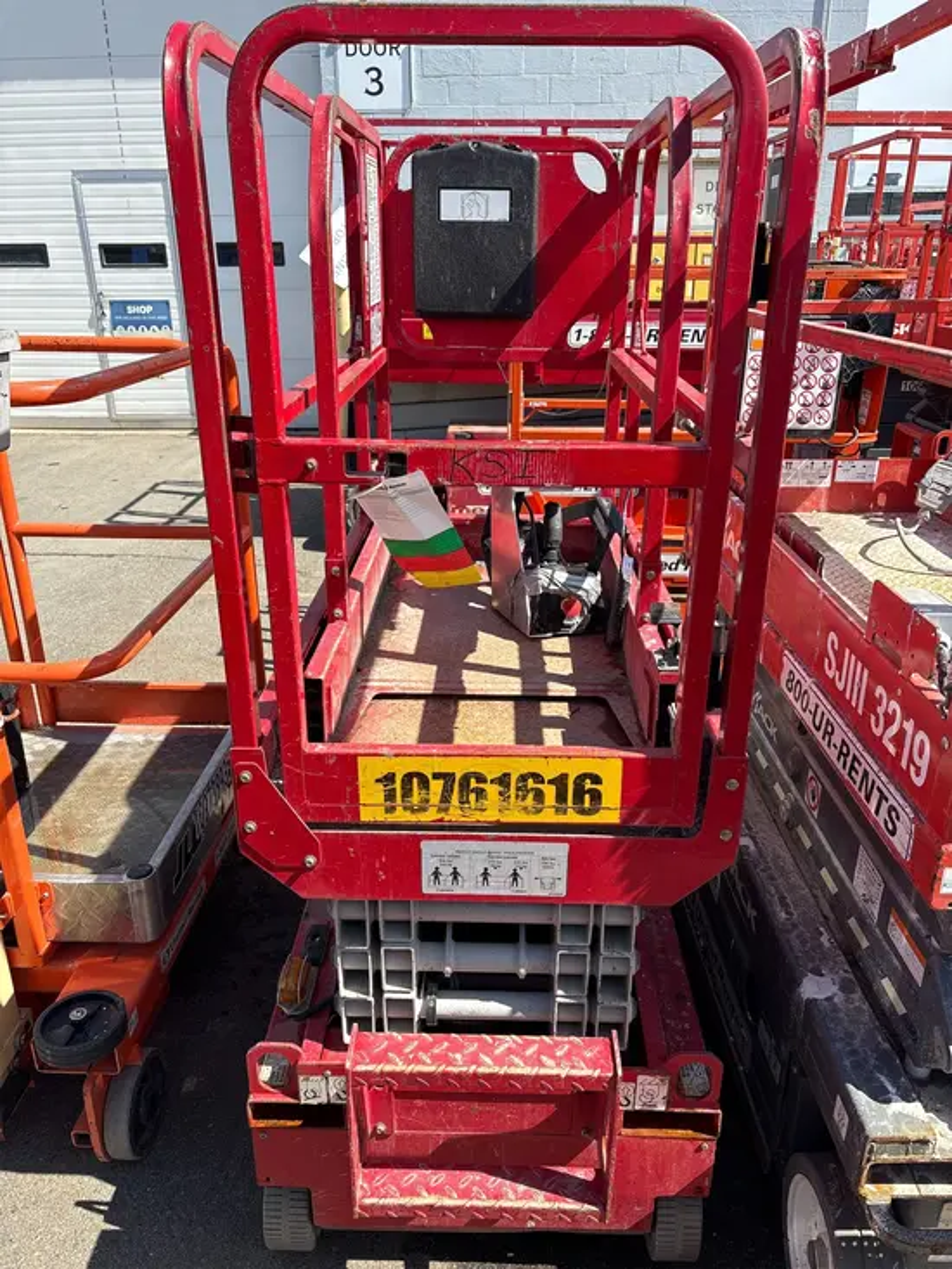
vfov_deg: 67.3
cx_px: 476
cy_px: 634
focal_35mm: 26
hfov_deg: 53.1
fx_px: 953
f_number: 1.6
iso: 50
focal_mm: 5.96
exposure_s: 1/1901
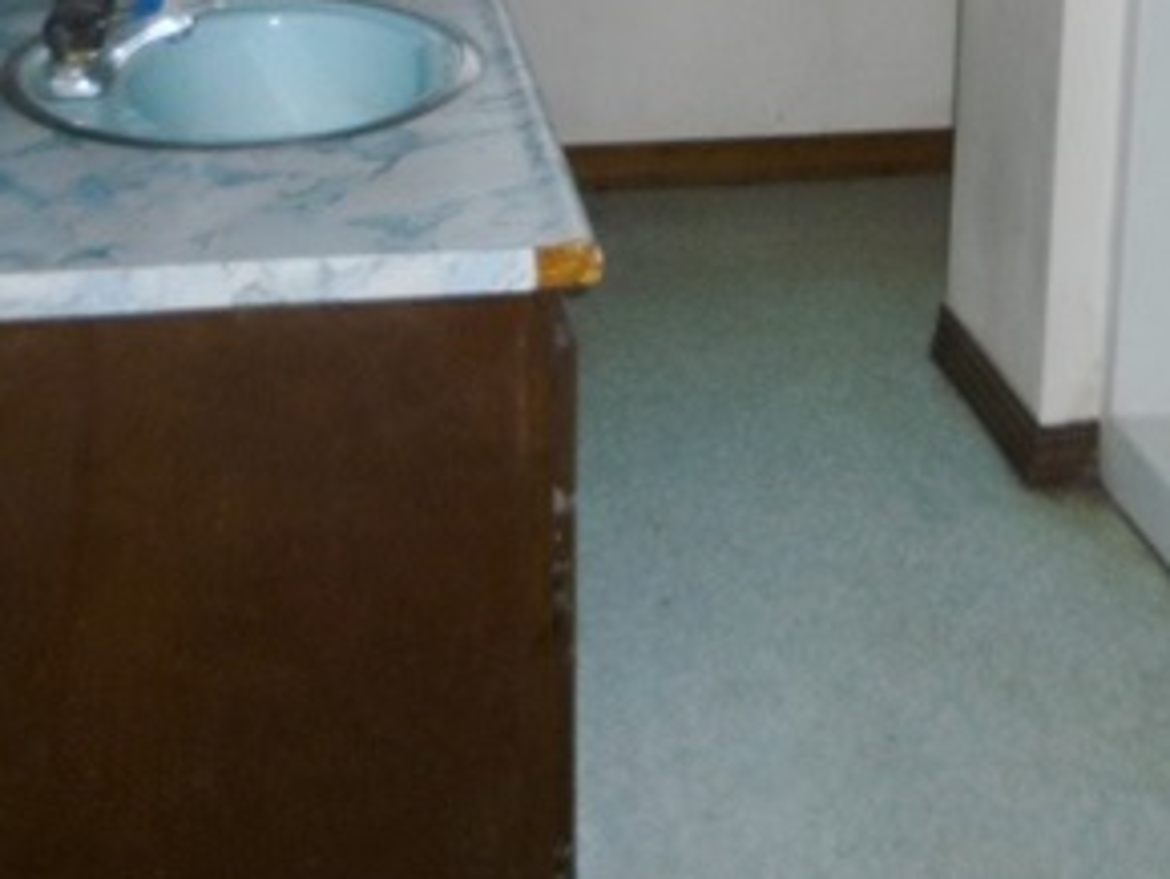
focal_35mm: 64
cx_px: 928
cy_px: 24
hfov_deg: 29.6
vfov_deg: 22.2
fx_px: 2165
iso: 125
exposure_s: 1/60
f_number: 3.3
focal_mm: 5.2
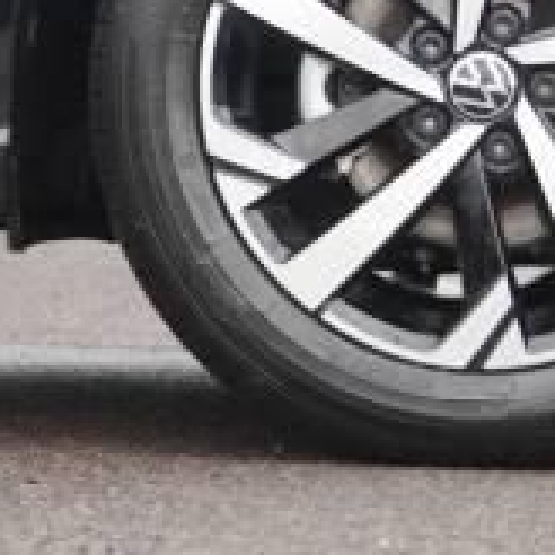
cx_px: 372
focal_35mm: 179
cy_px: -71
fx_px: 3247
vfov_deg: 9.7
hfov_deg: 9.8
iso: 500
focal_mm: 36
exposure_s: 1/60
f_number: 5.6
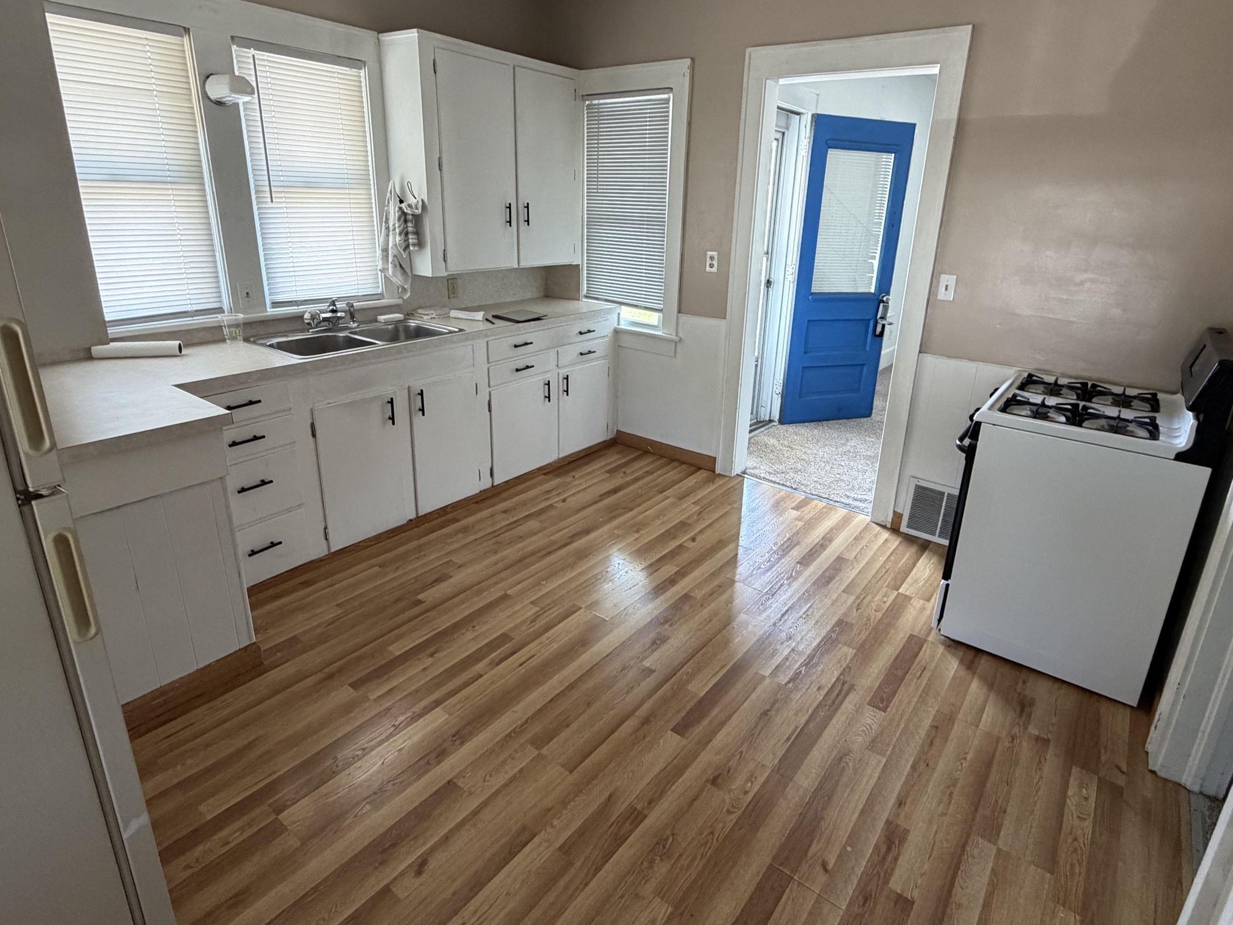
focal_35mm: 19
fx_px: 677
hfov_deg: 84.6
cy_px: 412
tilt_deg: -17.4
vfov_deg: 68.5
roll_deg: -1.0
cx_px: 648
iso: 320
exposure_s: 1/98
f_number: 2.2
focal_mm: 2.22
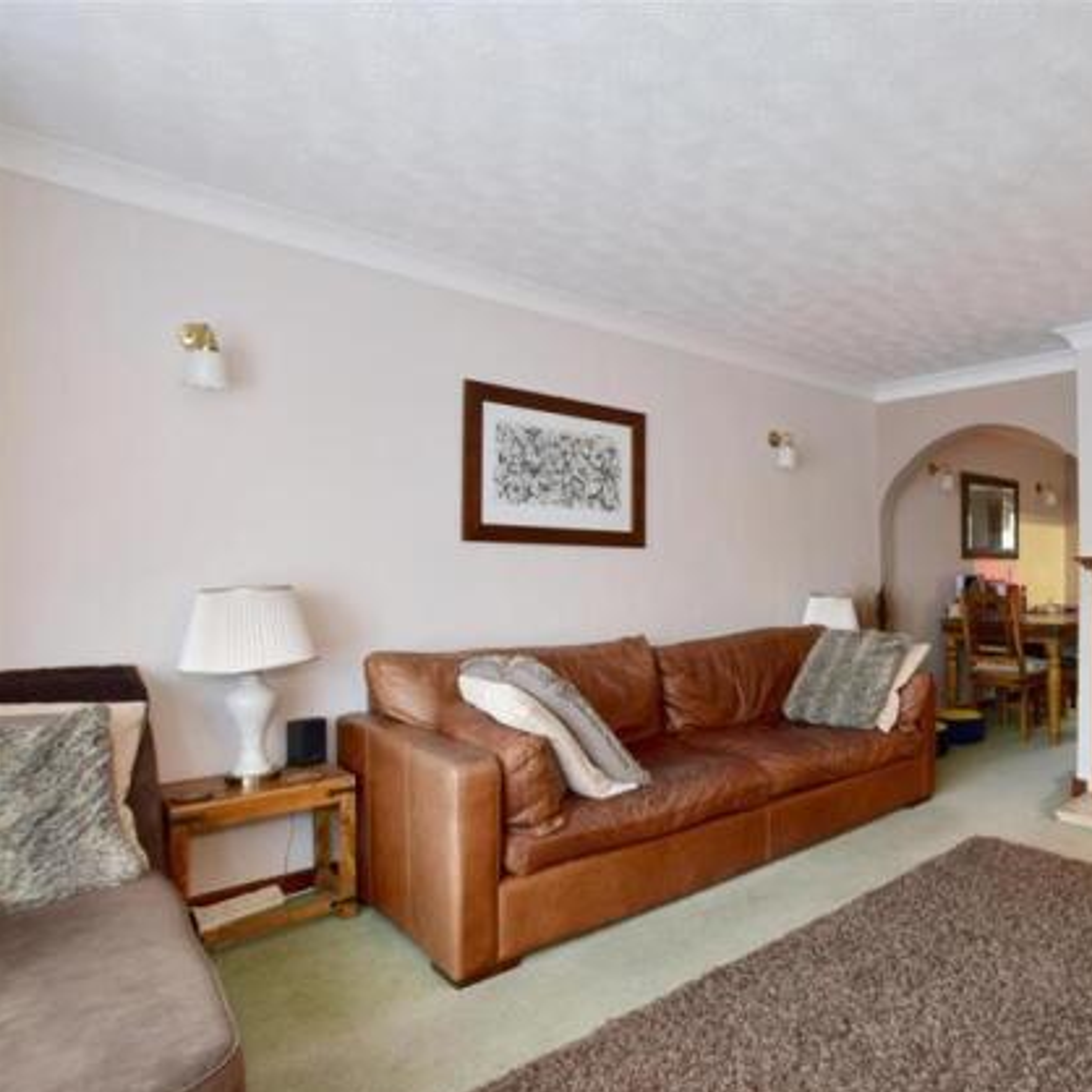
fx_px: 714
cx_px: 852
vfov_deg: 74.8
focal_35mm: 20
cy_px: 568
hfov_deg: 68.6
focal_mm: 10
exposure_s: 1.6
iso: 200
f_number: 11
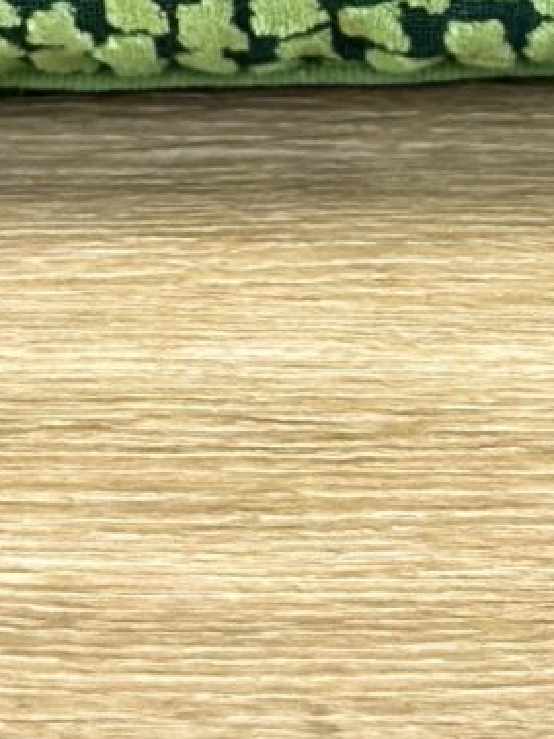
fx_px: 6918
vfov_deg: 5.7
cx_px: 517
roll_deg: +0.7
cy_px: -1546
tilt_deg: -15.4
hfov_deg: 4.6
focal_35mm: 324
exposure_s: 1/120
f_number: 1.78
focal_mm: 6.86
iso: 100
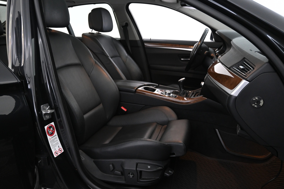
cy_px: 94
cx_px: 142
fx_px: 231
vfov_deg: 44.6
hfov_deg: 63.2
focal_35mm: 29
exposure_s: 1/30
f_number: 3.8
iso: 1800
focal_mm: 19.5
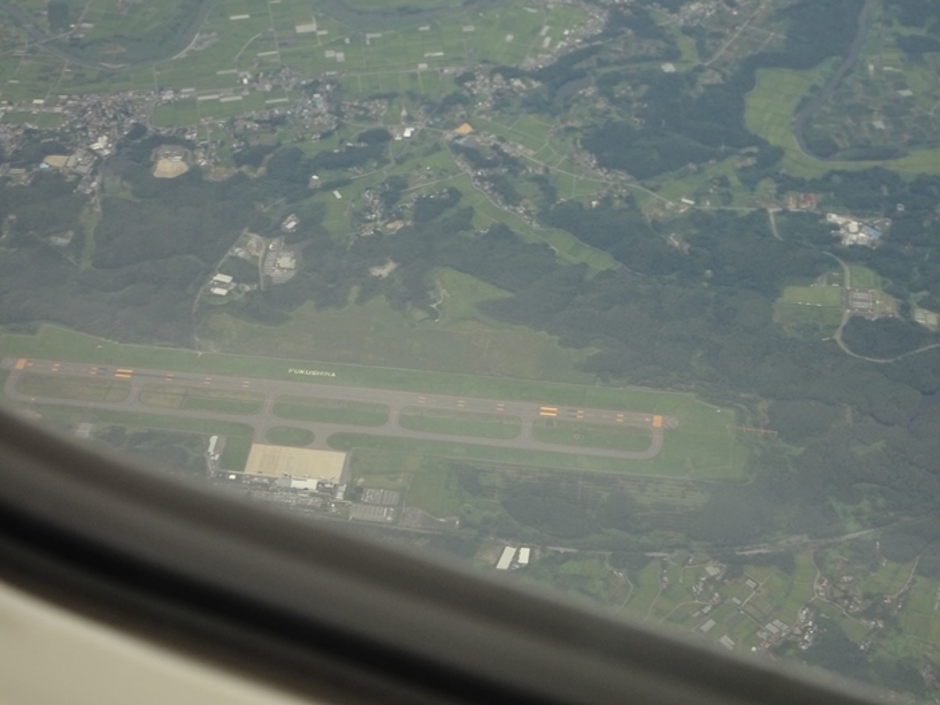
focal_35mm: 64
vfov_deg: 22.9
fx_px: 1738
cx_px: 470
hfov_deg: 30.3
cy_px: 352
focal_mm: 10.95
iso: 200
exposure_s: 1/60
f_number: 5
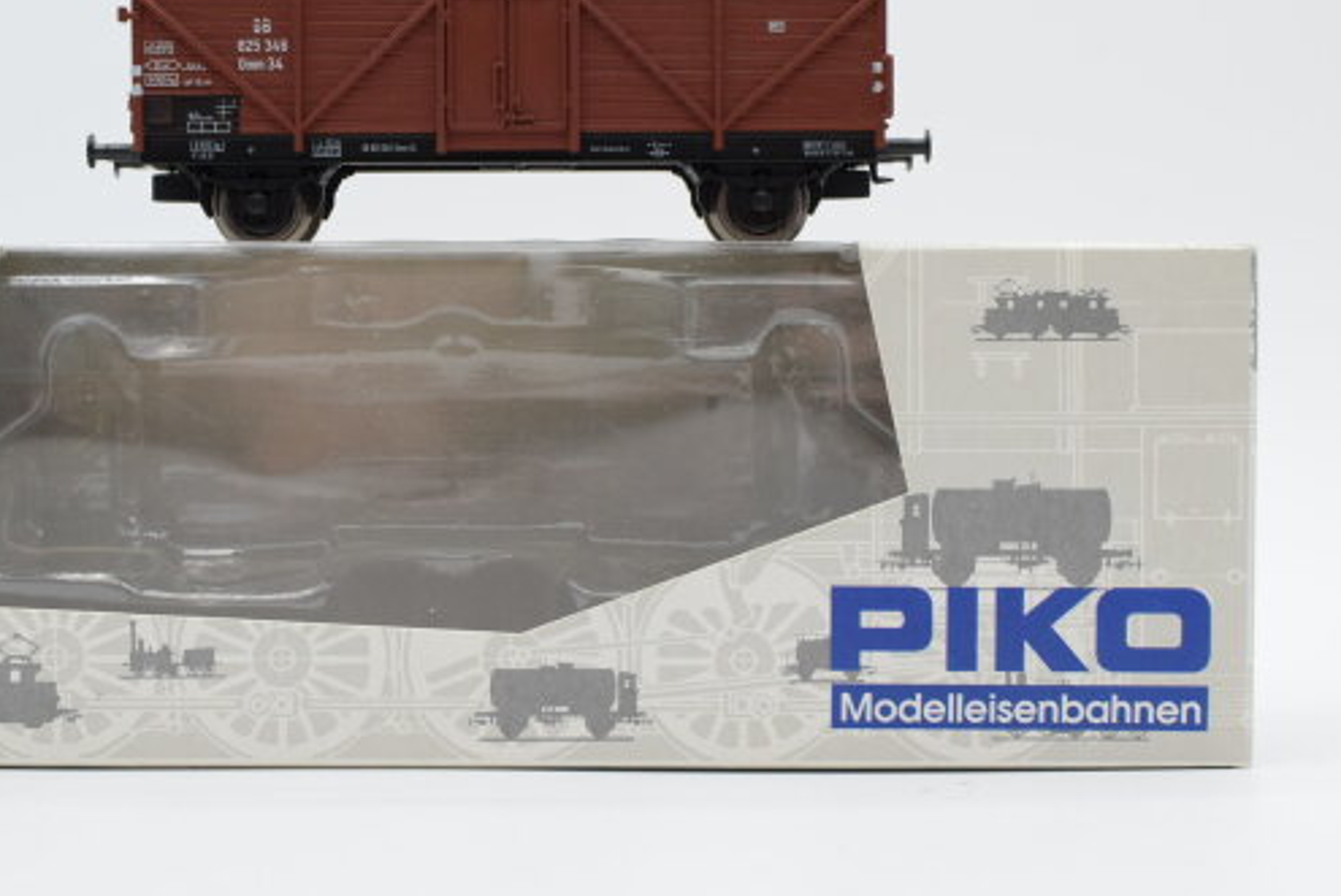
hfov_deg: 31.5
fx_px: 2371
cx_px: 545
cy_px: 391
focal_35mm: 64
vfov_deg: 21.4
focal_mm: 35
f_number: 8
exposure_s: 1/250
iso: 500
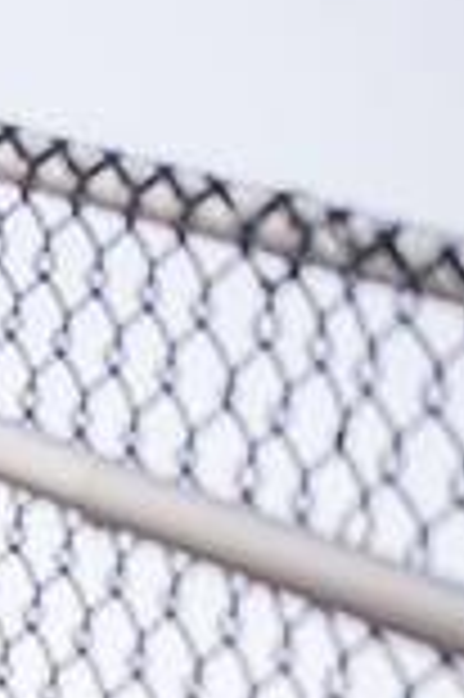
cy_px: 511
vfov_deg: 7.9
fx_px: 5076
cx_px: -824
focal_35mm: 262
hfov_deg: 5.0
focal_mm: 70
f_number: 3.5
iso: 200
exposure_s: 1/640
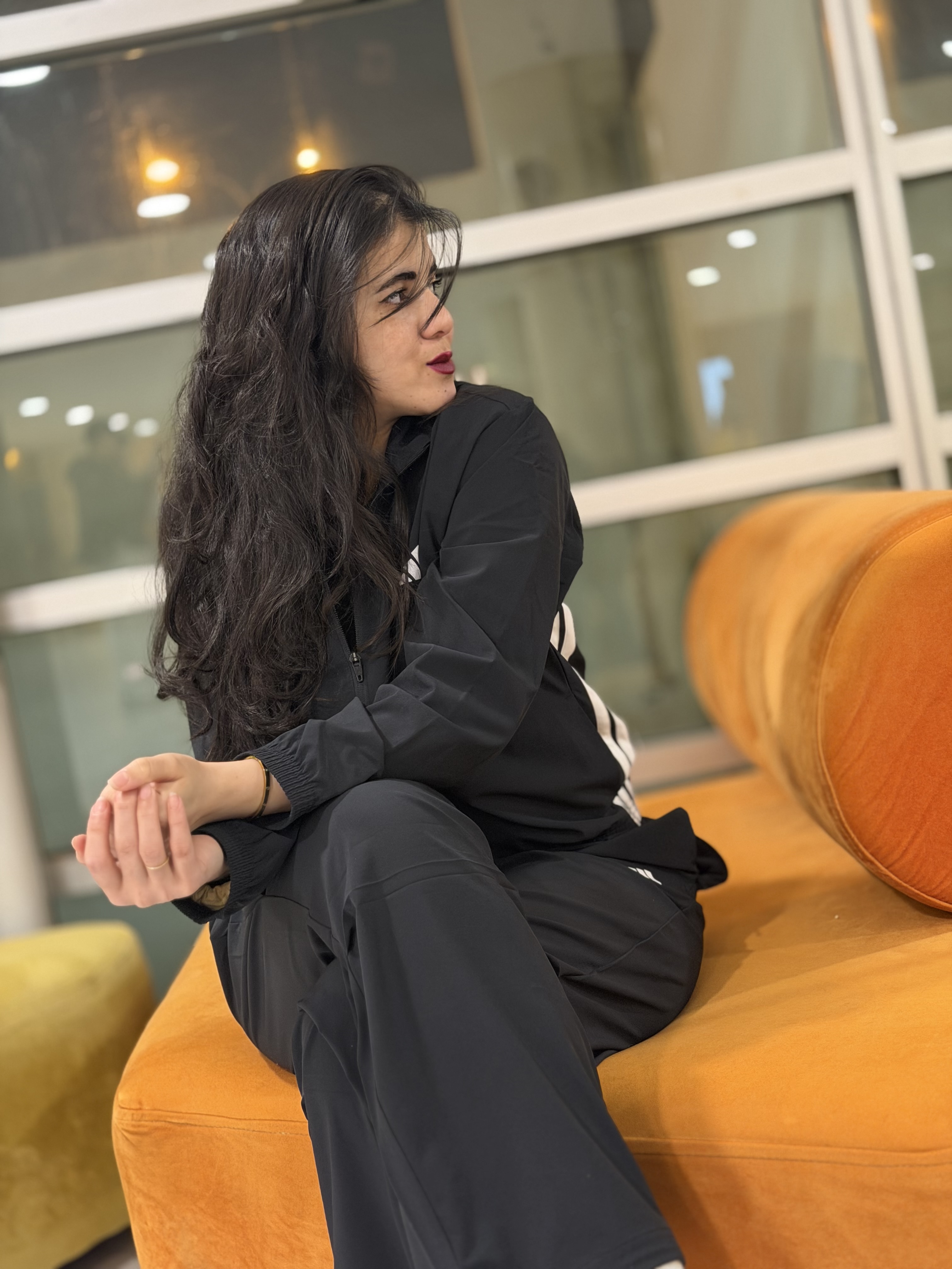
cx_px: 476
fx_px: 1760
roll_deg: +10.1
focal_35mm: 48
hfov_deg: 30.3
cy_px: 634
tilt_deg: -4.8
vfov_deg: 39.7
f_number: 1.78
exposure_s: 1/33
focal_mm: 6.76
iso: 400
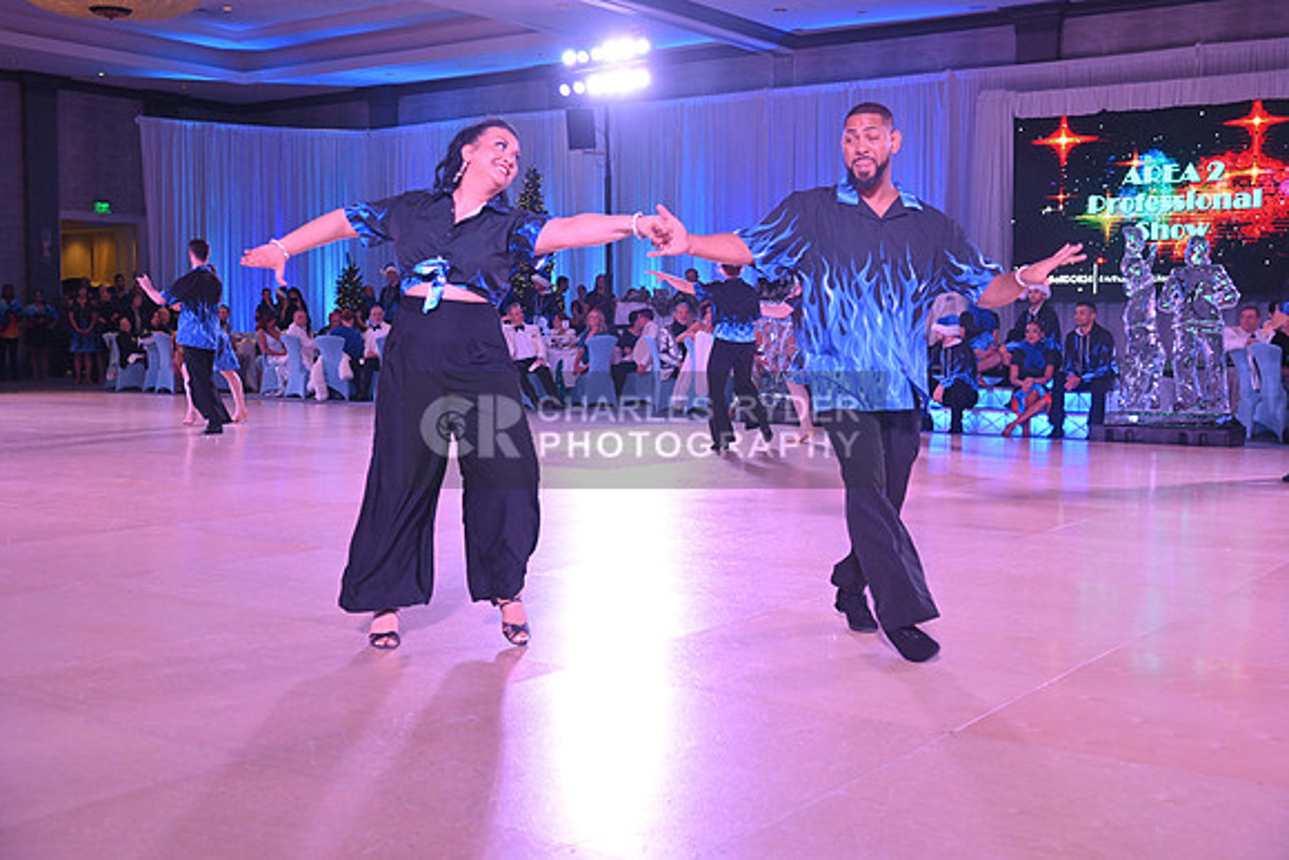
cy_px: 430
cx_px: 644
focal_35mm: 40
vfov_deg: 33.4
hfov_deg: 48.4
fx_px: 1432
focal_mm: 40
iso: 3600
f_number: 5
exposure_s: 1/400
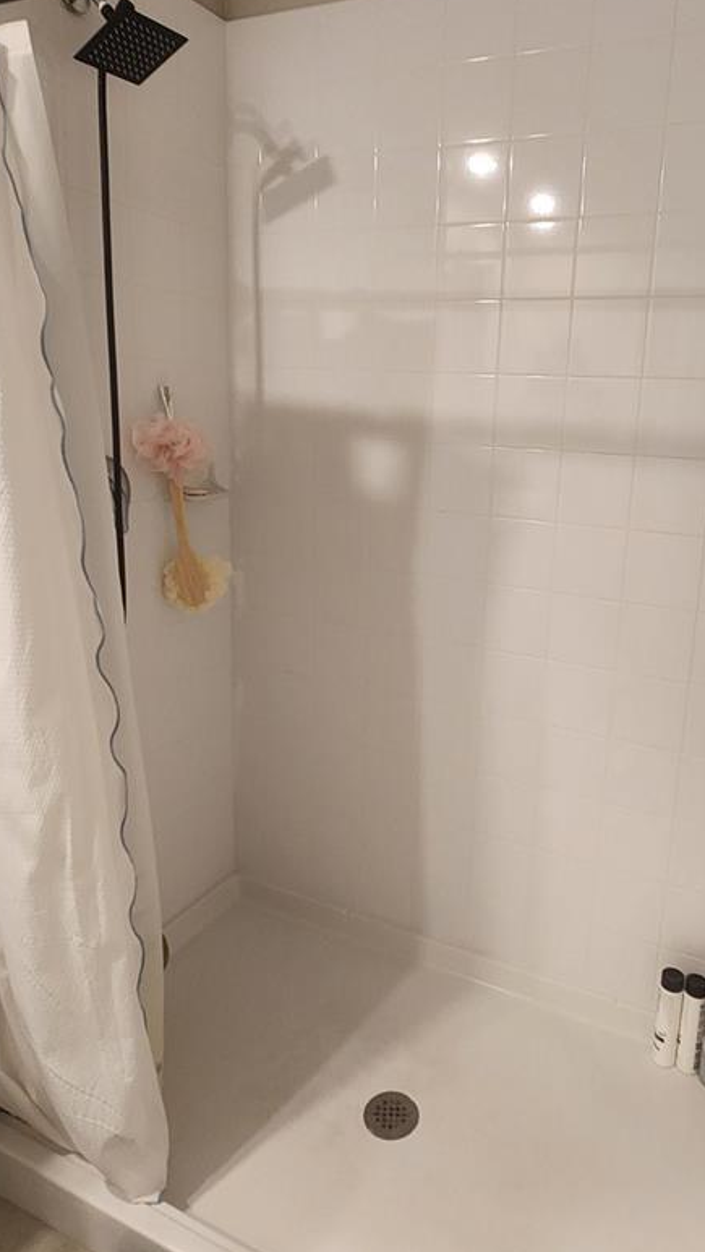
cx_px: 426
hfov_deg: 51.1
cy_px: 559
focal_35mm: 22
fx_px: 731
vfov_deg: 80.9
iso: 320
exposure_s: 1/60
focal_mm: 2.2
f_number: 2.2
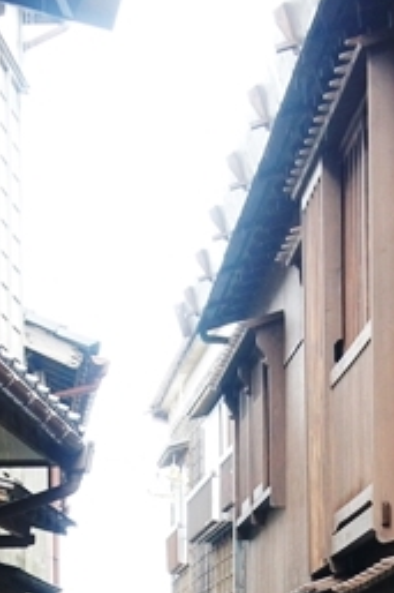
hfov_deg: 9.5
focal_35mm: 145
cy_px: 683
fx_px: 2376
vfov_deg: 13.8
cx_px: 183
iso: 800
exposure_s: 1/160
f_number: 6.3
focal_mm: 31
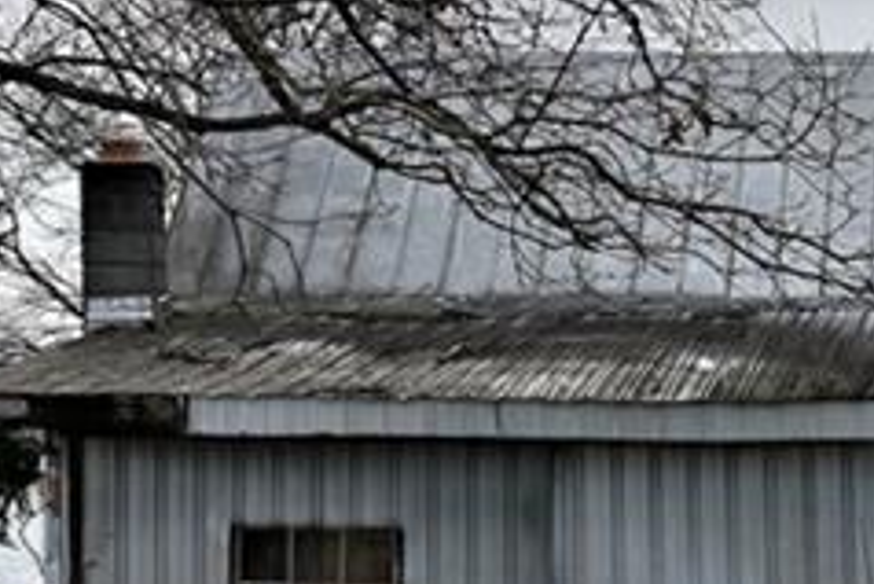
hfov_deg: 10.4
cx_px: 1553
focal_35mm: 187
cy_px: 595
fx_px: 4546
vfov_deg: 7.3
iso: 250
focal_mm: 29
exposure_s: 1/500
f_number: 8
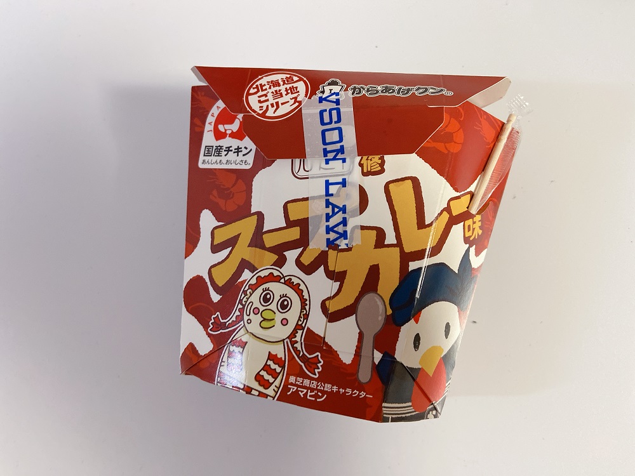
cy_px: 238
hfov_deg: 67.3
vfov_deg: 53.1
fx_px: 477
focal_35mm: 26
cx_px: 318
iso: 500
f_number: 1.8
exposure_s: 1/33
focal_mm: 4.25
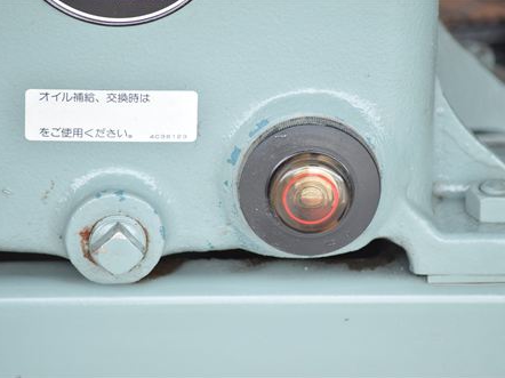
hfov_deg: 4.5
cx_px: 260
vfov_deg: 3.4
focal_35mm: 441
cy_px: 188
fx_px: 6430
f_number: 6.3
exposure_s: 1/400
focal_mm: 270
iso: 1250
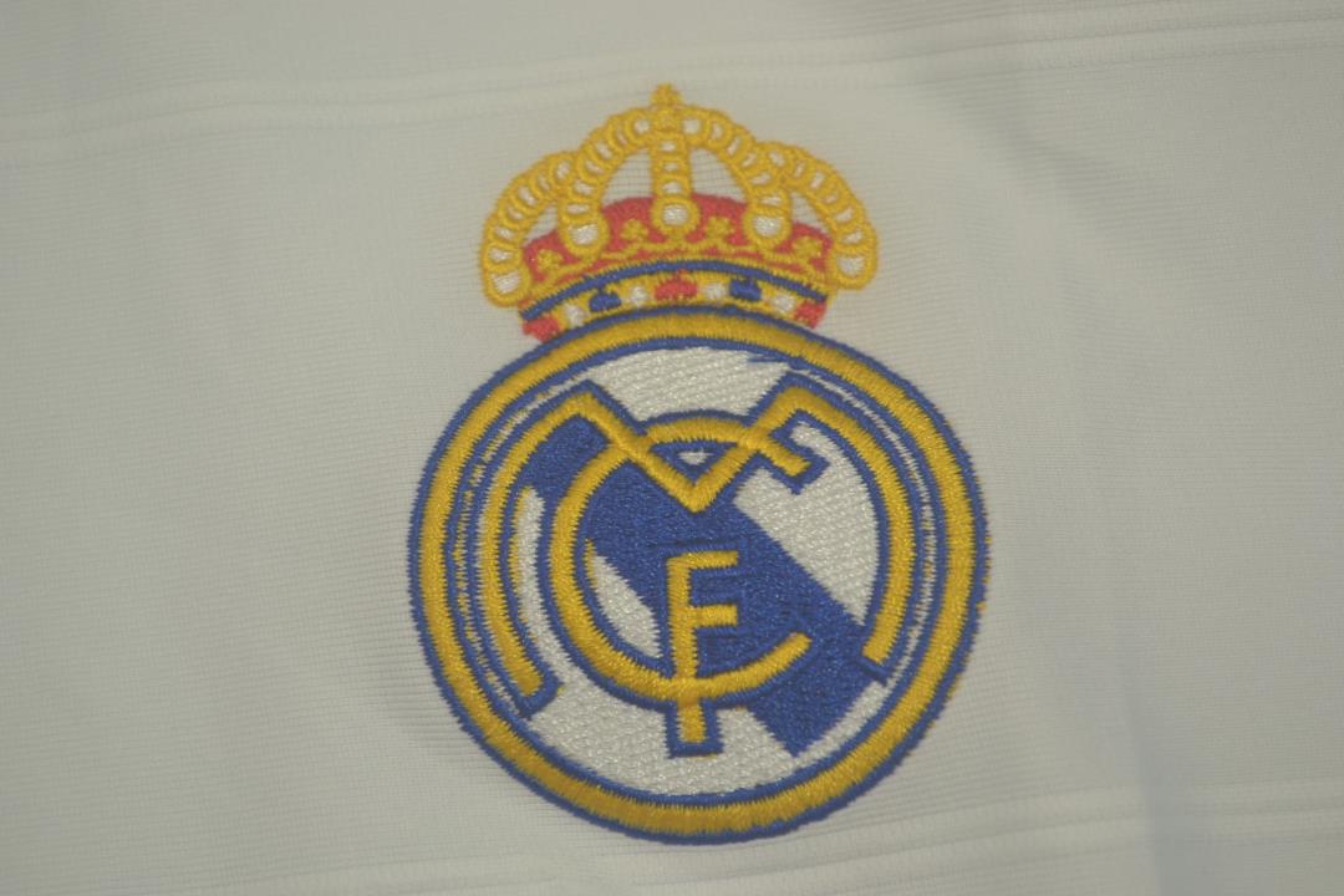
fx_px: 3080
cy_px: 448
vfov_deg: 16.6
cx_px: 672
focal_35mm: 82
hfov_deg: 24.6
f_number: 5.6
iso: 200
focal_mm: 55
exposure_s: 1/80
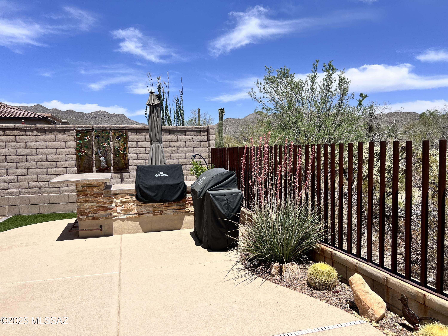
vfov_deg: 53.1
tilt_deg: -2.5
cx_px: 224
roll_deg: +0.6
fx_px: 336
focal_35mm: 26
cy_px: 168
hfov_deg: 67.3
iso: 50
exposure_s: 1/6211
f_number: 1.5
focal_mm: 5.7
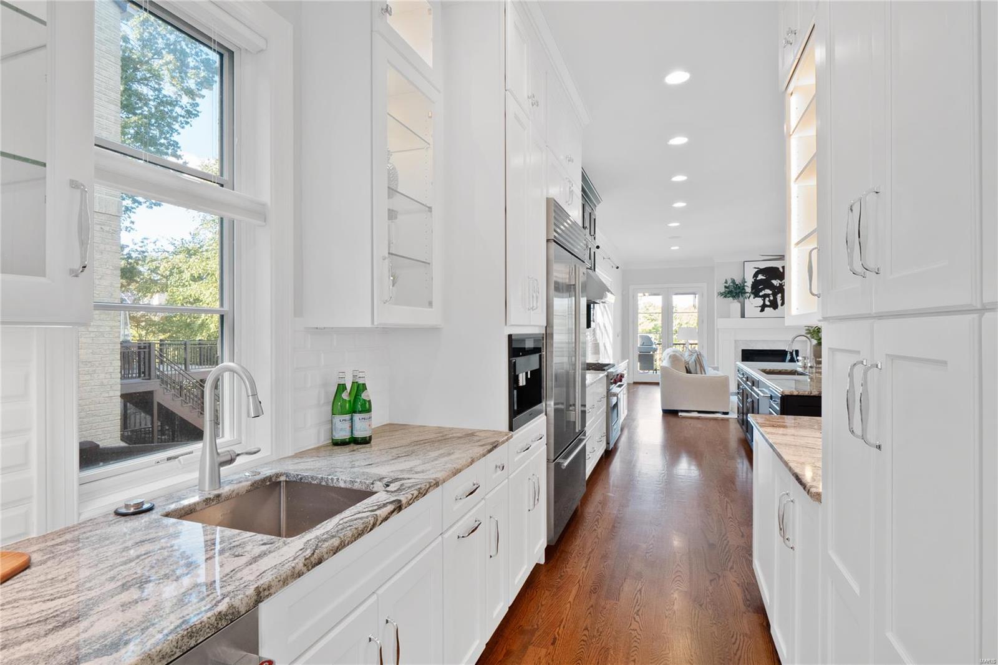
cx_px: 499
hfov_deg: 90.0
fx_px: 499
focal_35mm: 18
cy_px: 332
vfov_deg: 67.4
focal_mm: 9
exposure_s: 1/8
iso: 400
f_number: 8
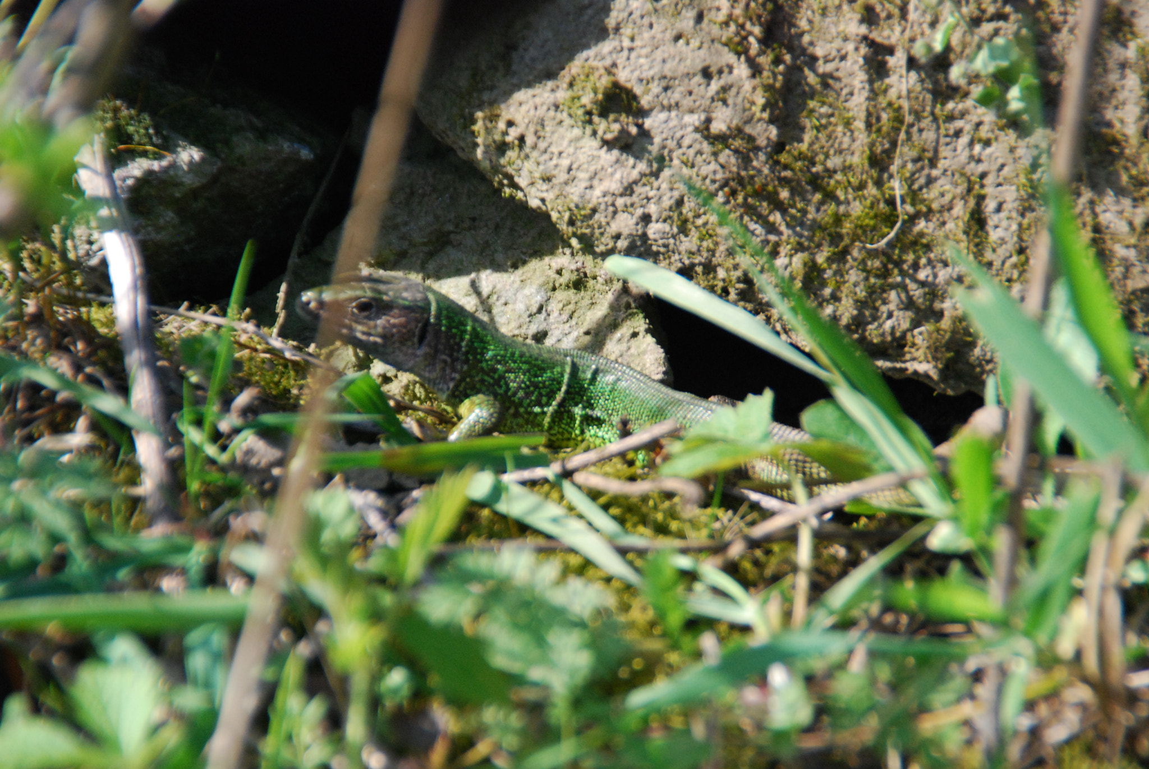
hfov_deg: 6.9
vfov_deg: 4.6
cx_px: 574
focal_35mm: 300
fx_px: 9586
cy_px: 384
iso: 640
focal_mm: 200
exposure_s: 1/800
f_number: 8
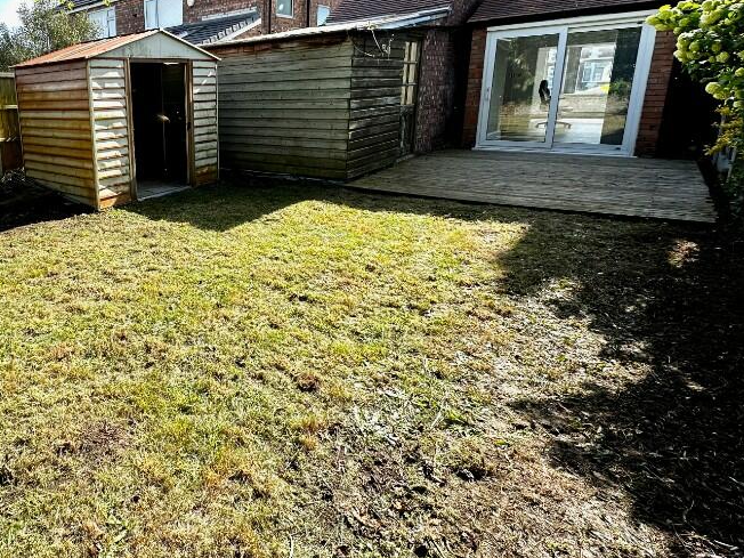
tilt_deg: -12.6
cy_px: 196
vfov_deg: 60.0
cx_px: 162
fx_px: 473
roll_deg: +1.9
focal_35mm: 22
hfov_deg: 69.8
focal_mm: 2.22
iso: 40
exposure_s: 1/387
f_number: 2.2
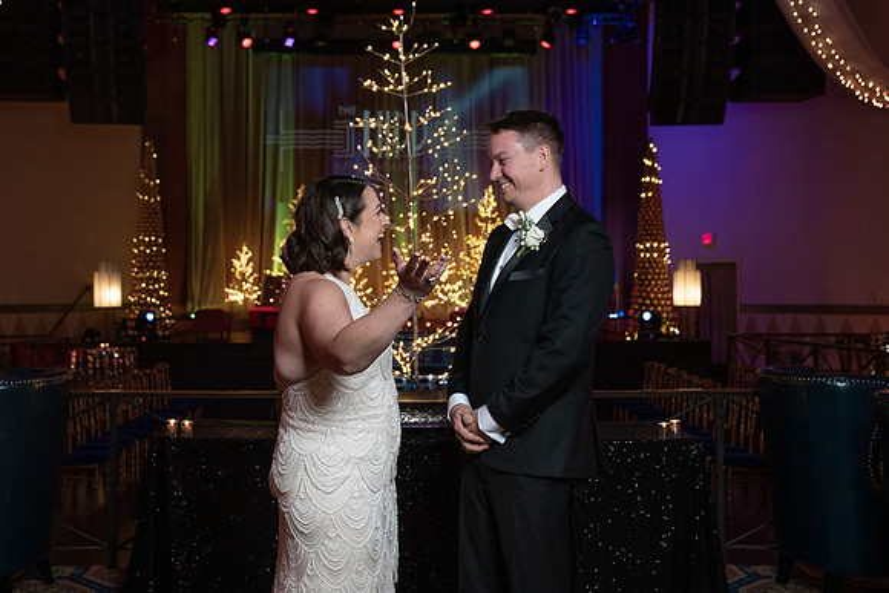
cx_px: 394
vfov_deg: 31.1
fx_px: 1065
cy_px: 289
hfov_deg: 45.2
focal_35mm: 43
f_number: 4
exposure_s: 1/200
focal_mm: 38
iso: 2000
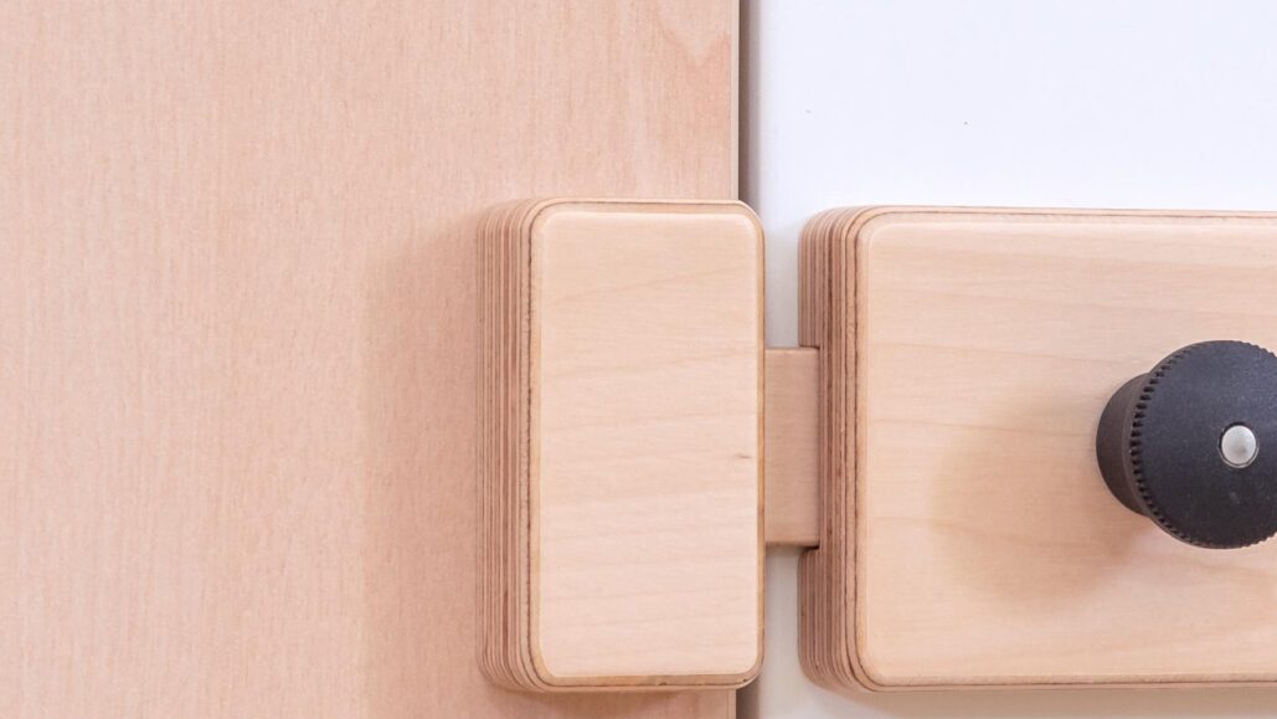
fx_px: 7890
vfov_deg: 5.2
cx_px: 894
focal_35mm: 233
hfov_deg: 9.2
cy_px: 517
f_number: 8
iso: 200
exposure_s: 1/60
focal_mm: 43
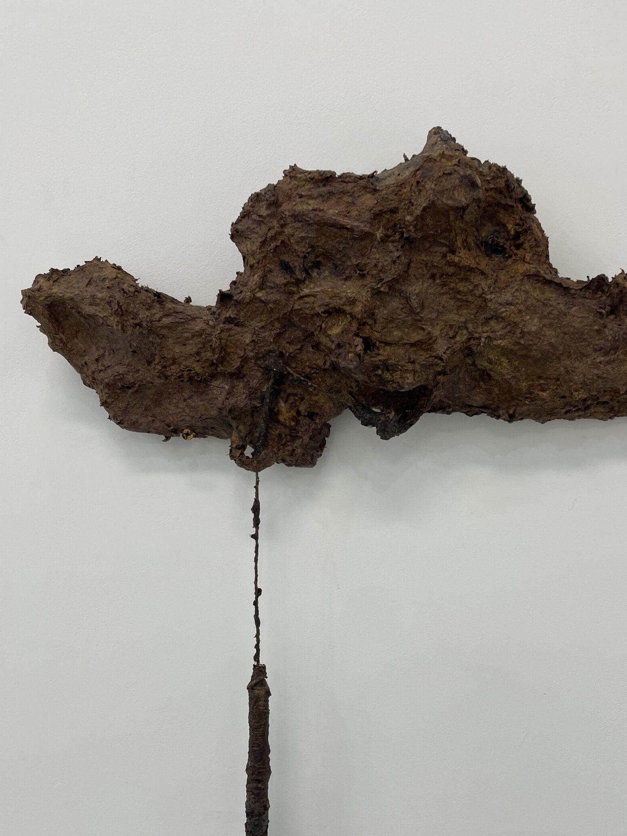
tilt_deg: -3.3
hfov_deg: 43.9
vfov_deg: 56.6
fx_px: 773
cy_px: 480
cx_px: 384
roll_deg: -0.1
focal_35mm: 32
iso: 50
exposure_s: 1/100
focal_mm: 4.2
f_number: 1.6
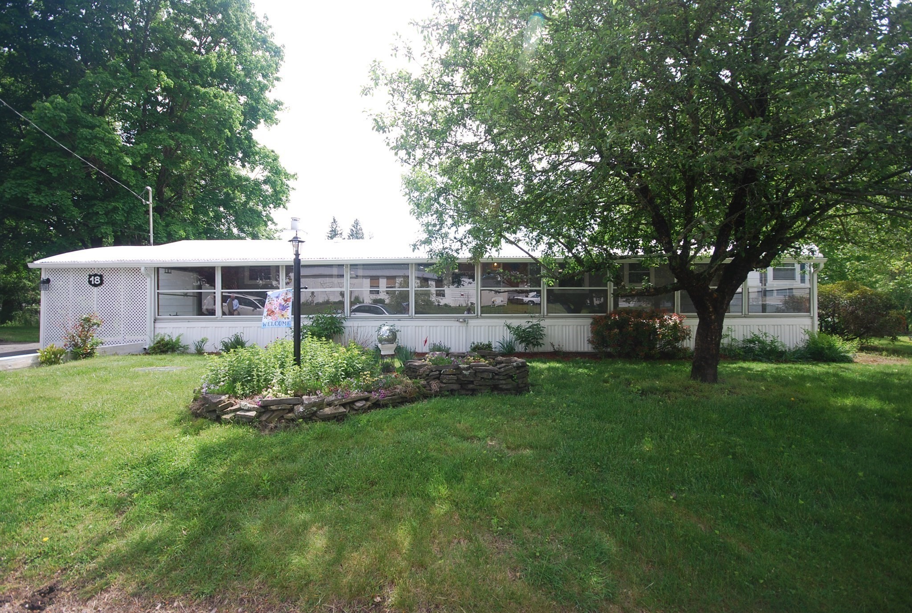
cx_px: 456
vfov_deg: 72.3
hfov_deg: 94.9
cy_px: 306
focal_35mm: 16
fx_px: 419
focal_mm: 11
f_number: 6.3
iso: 100
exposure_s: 1/160
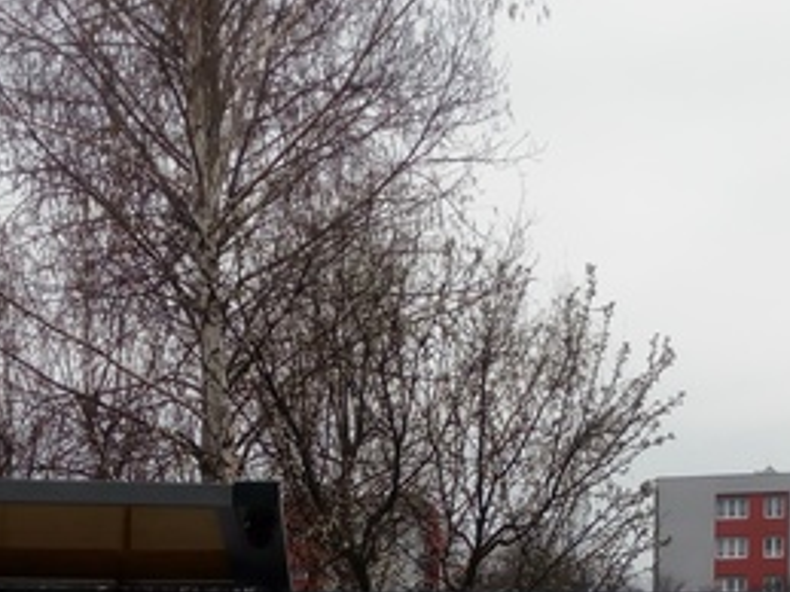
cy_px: 789
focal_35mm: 73
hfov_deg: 26.7
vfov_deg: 18.6
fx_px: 1665
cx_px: 384
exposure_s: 1/490
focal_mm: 3.5
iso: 113
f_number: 2
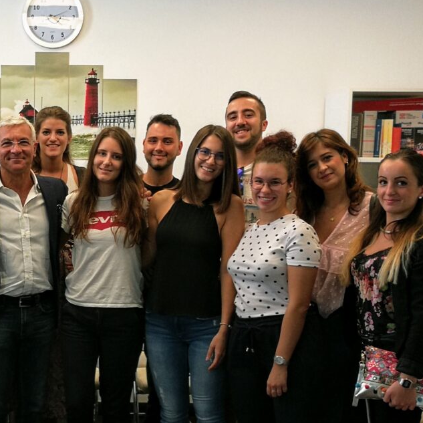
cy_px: 303
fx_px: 816
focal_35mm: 59
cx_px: 29
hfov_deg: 27.8
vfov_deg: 28.7
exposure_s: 1/50
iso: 80
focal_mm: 3.95
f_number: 2.2
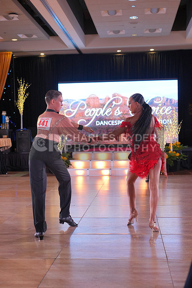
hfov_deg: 24.6
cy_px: 144
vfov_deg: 36.2
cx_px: 96
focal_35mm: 55
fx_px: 440
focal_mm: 55
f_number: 4
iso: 2000
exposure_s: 1/400
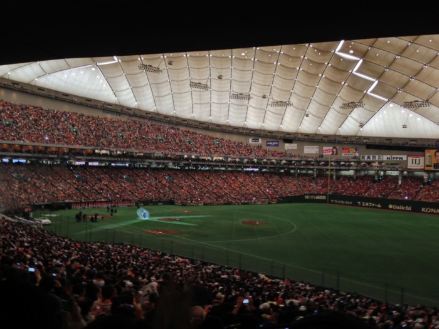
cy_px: 164
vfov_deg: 42.9
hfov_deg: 55.4
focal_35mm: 33
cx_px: 220
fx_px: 419
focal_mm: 4.13
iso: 50
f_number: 2.4
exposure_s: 1/24
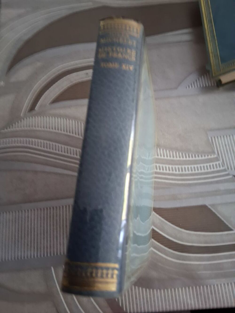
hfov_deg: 53.1
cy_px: 156
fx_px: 235
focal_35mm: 26
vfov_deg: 67.3
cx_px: 118
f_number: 1.8
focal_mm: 3.98
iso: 640
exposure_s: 1/25
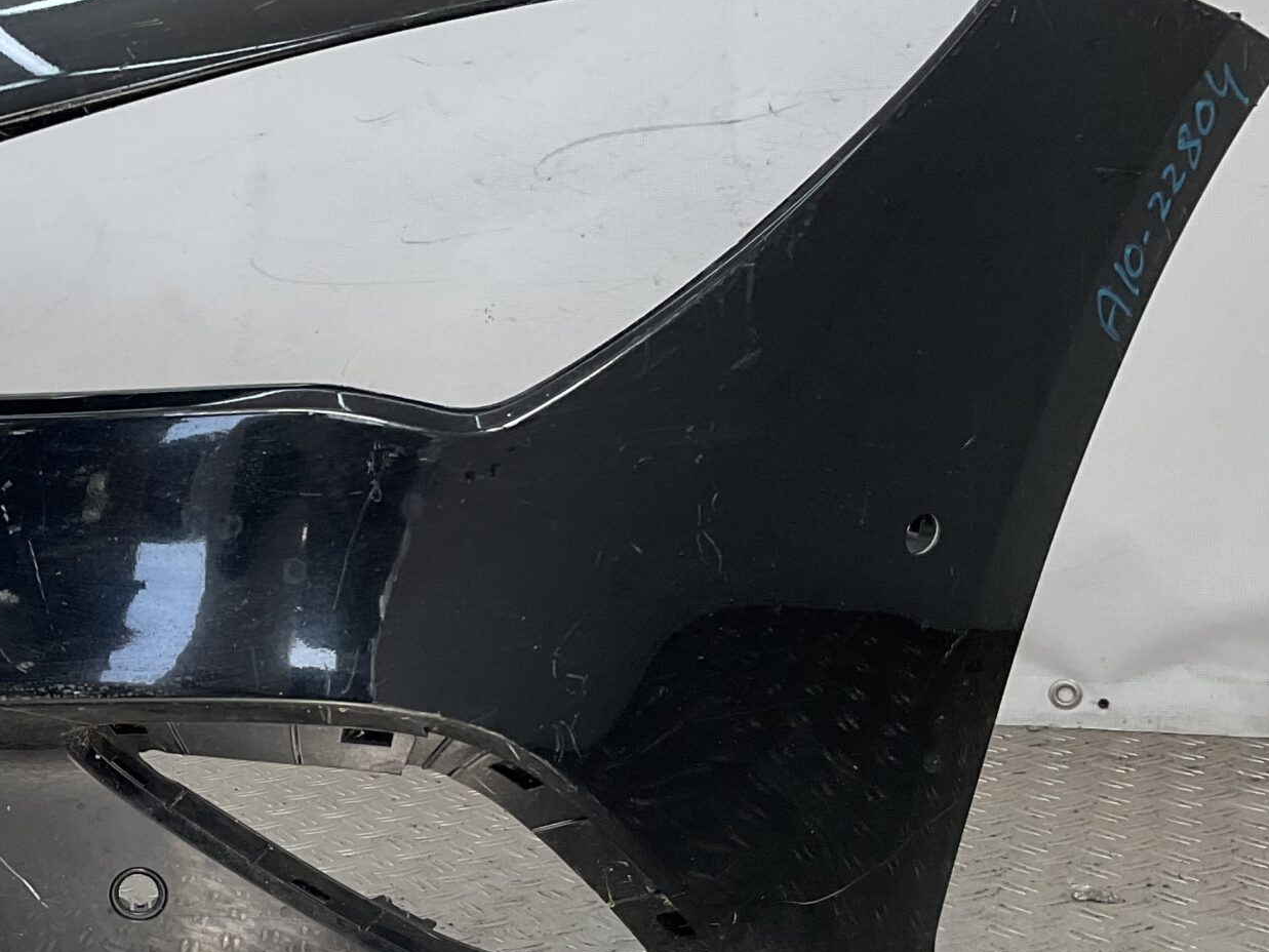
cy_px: 653
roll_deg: +4.3
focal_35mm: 60
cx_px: 33
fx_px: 2200
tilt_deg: -12.5
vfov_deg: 24.3
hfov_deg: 30.2
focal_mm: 3
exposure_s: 1/255
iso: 16
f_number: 1.8
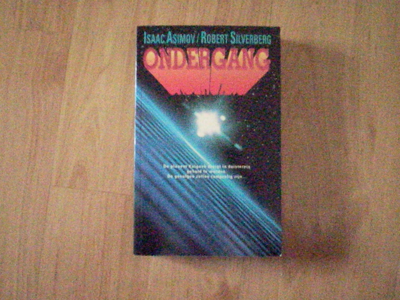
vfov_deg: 37.7
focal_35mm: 38
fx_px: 439
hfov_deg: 49.0
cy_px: 150
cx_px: 200
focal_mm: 6.3
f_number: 3.1
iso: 7200
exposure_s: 1/20
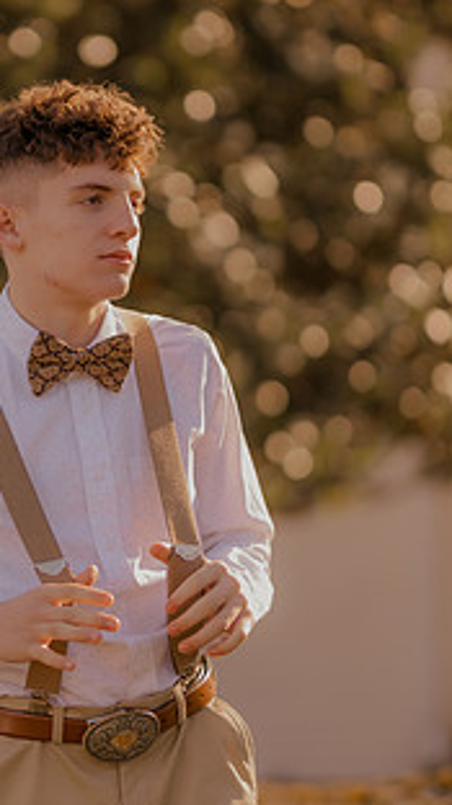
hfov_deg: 6.3
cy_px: 372
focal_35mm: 192
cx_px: 77
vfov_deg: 11.2
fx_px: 4100
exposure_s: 1/2500
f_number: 1.4
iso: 200
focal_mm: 85
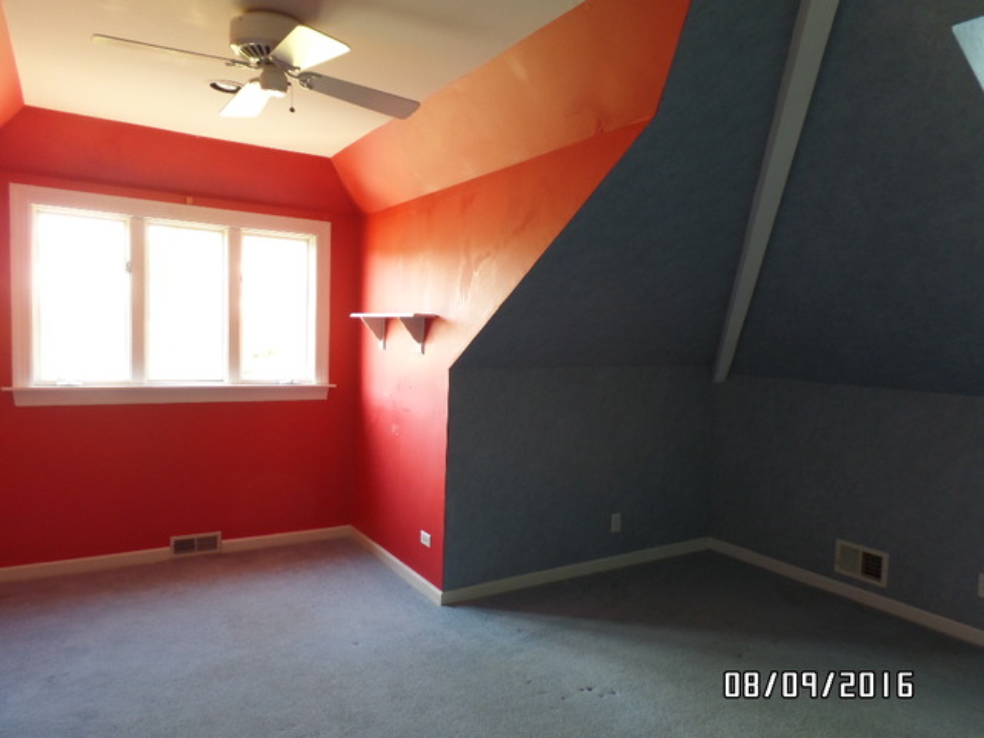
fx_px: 654
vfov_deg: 58.9
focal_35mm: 23
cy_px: 369
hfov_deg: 73.9
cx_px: 492
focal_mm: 4.1
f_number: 2.8
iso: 200
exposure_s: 1/30
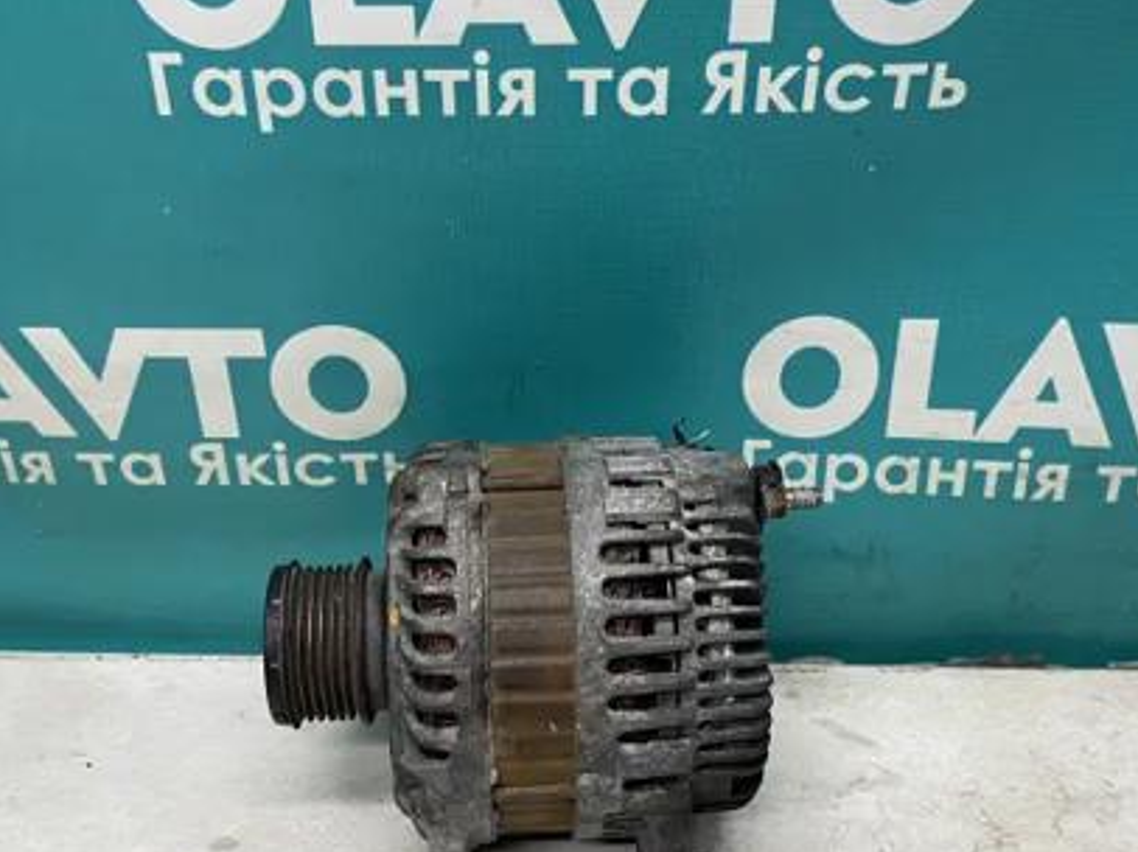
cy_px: 440
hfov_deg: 45.8
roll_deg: +0.8
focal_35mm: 41
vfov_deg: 35.1
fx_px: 1347
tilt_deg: -33.1
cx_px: 580
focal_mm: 4.25
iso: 100
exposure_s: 1/50
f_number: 1.8
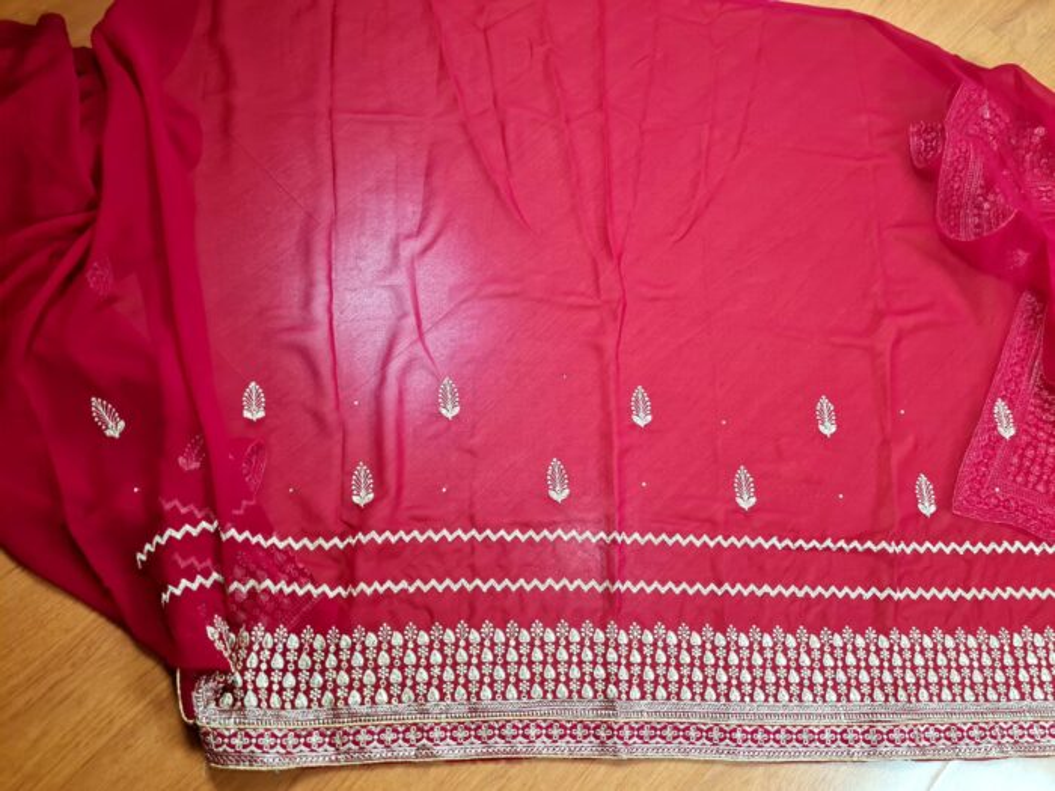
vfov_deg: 53.1
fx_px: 792
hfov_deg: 67.3
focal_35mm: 26
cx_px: 528
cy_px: 396
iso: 200
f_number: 1.8
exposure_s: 1/60
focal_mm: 5.4
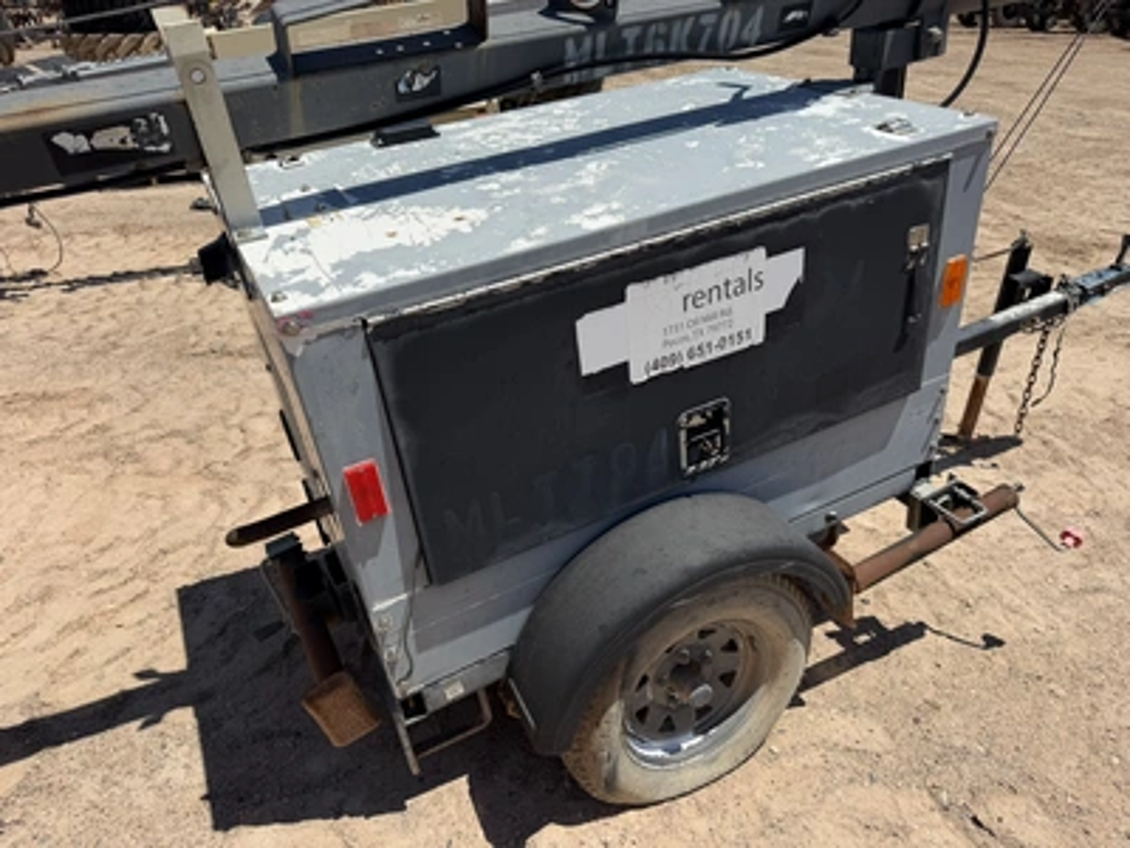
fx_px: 783
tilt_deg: -28.0
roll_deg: +2.0
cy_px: 424
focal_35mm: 24
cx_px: 565
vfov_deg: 56.8
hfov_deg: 71.6
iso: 80
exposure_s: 1/8130
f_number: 1.78
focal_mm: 6.76
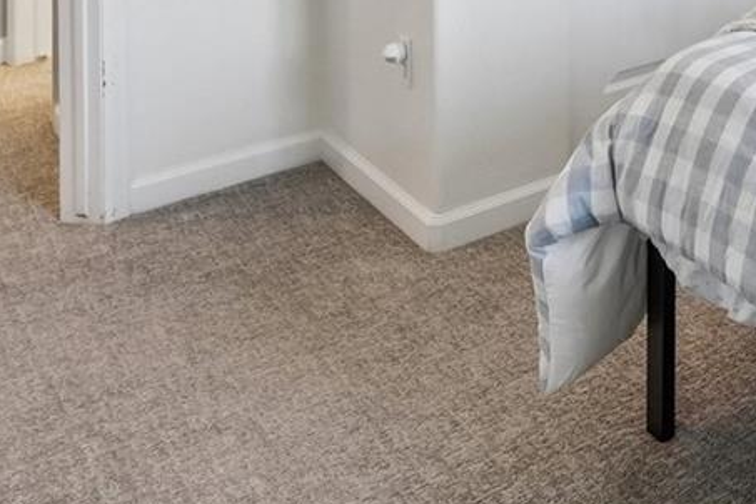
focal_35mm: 53
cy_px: -320
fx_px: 1113
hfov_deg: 30.7
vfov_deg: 20.5
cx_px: 946
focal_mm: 10
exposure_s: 1/5
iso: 800
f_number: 8
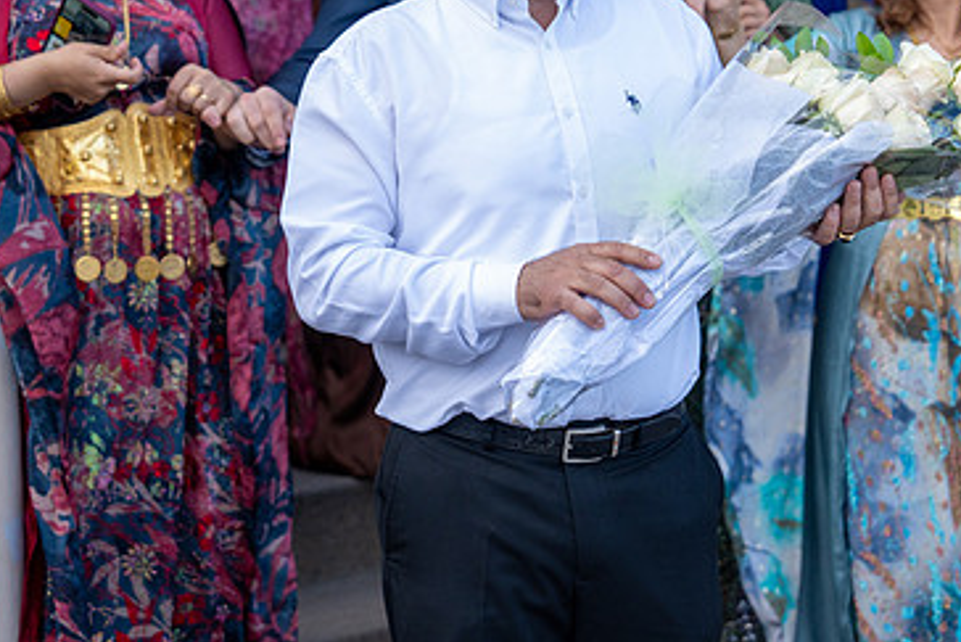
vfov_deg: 12.4
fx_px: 2937
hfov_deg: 18.5
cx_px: 686
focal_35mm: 110
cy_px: 162
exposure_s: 1/2000
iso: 800
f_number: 2.8
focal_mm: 69
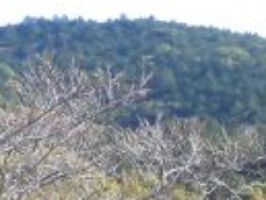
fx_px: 1608
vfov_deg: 7.0
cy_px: 287
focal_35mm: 209
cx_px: 13
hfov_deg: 9.4
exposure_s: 1/200
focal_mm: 8.9
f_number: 4
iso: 100
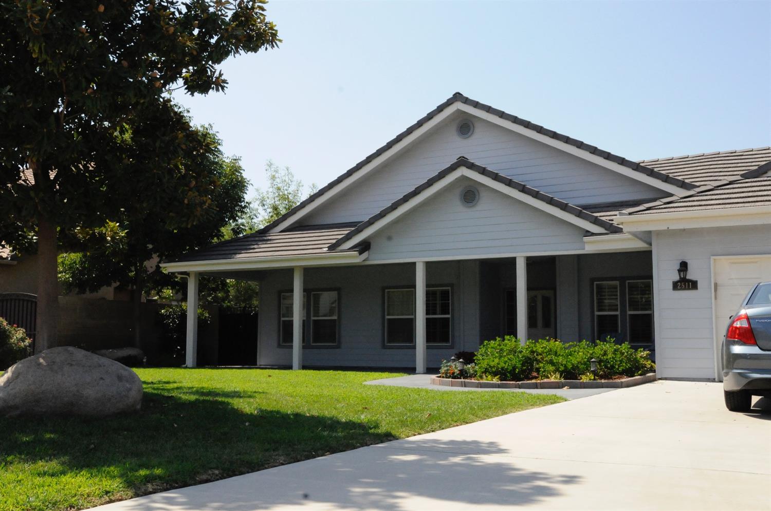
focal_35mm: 39
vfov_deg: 34.1
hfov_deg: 49.6
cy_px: 256
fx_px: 834
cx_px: 386
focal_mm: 26
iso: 2000
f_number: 16
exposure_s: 1/1000
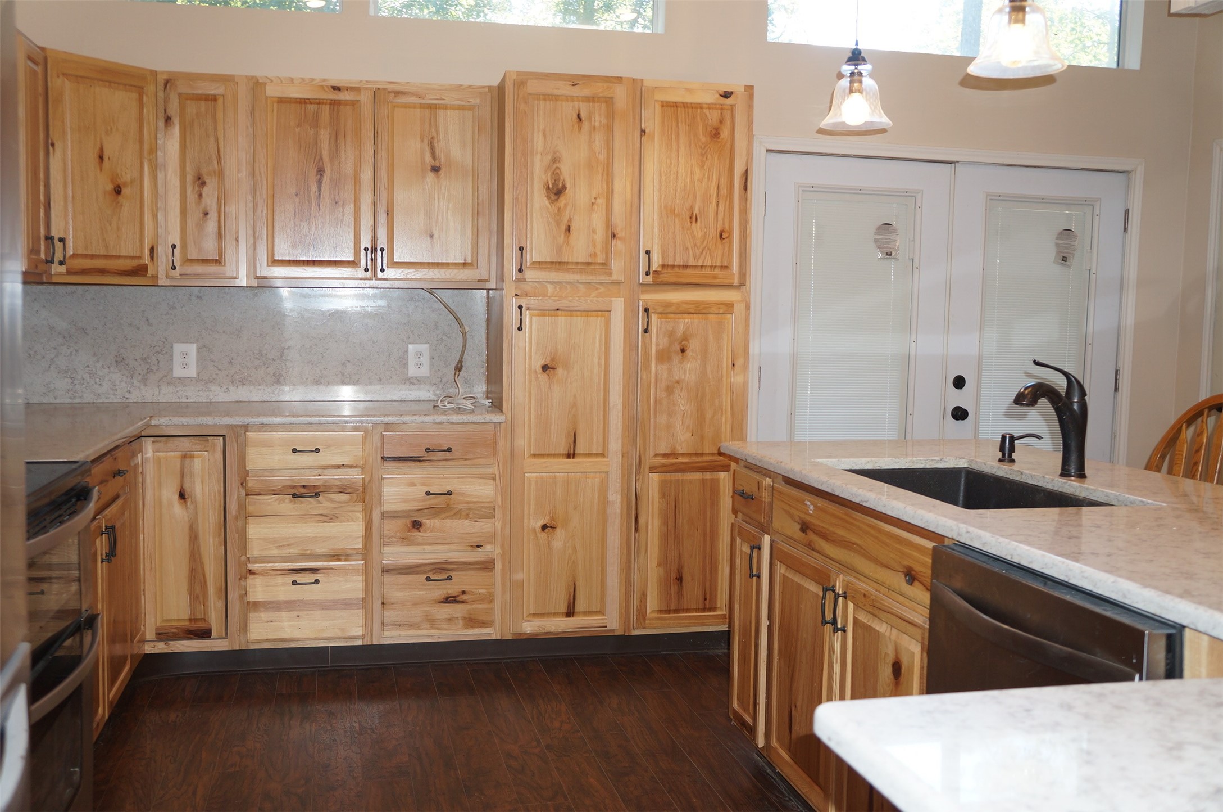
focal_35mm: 33
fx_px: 1119
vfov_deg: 39.8
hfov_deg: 57.3
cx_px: 612
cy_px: 406
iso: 320
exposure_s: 1/60
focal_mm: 22
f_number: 4
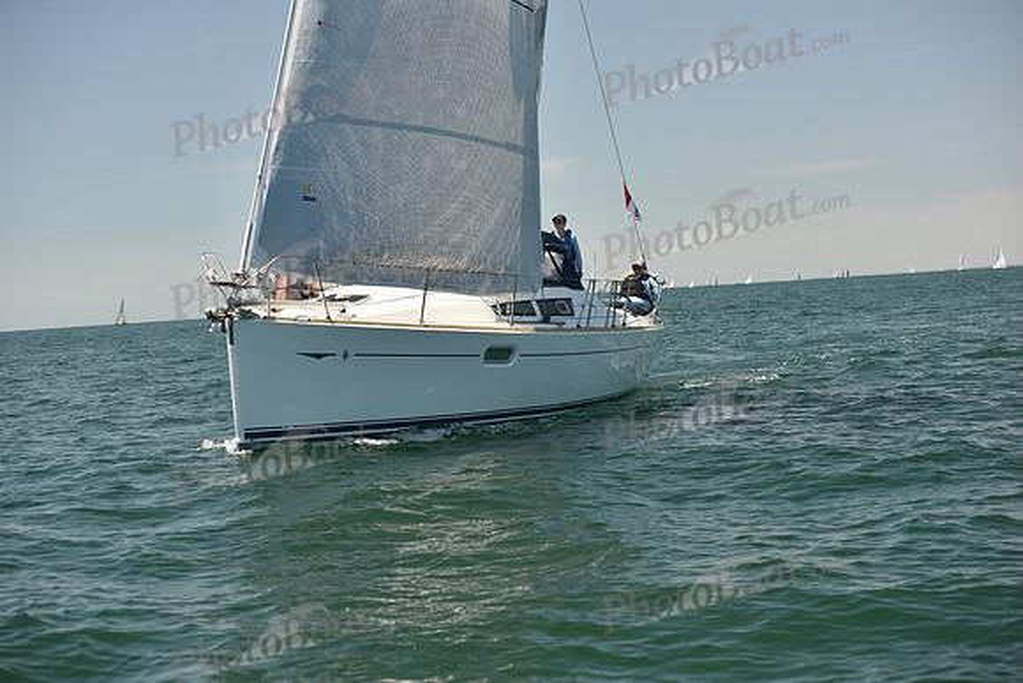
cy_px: 342
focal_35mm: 70
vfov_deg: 19.5
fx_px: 1990
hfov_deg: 28.8
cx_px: 512
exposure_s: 1/800
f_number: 4.5
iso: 250
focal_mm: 70
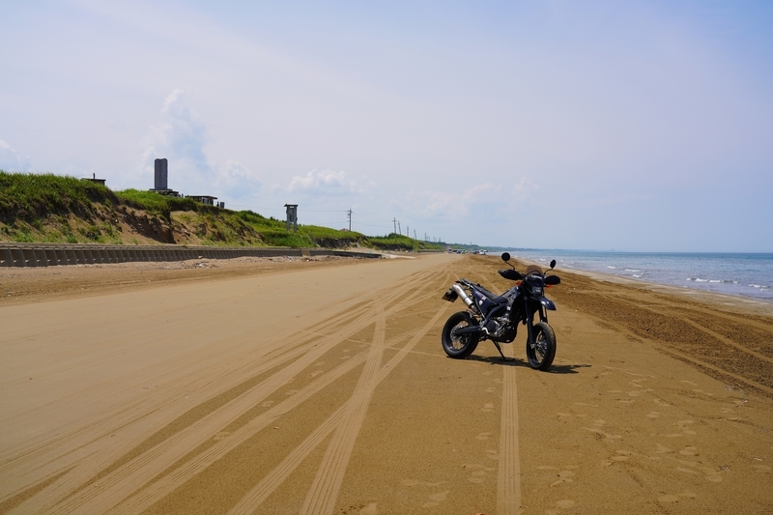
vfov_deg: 34.2
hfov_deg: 49.6
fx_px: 837
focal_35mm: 39
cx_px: 386
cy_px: 258
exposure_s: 1/1000
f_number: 5.6
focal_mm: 39
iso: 100
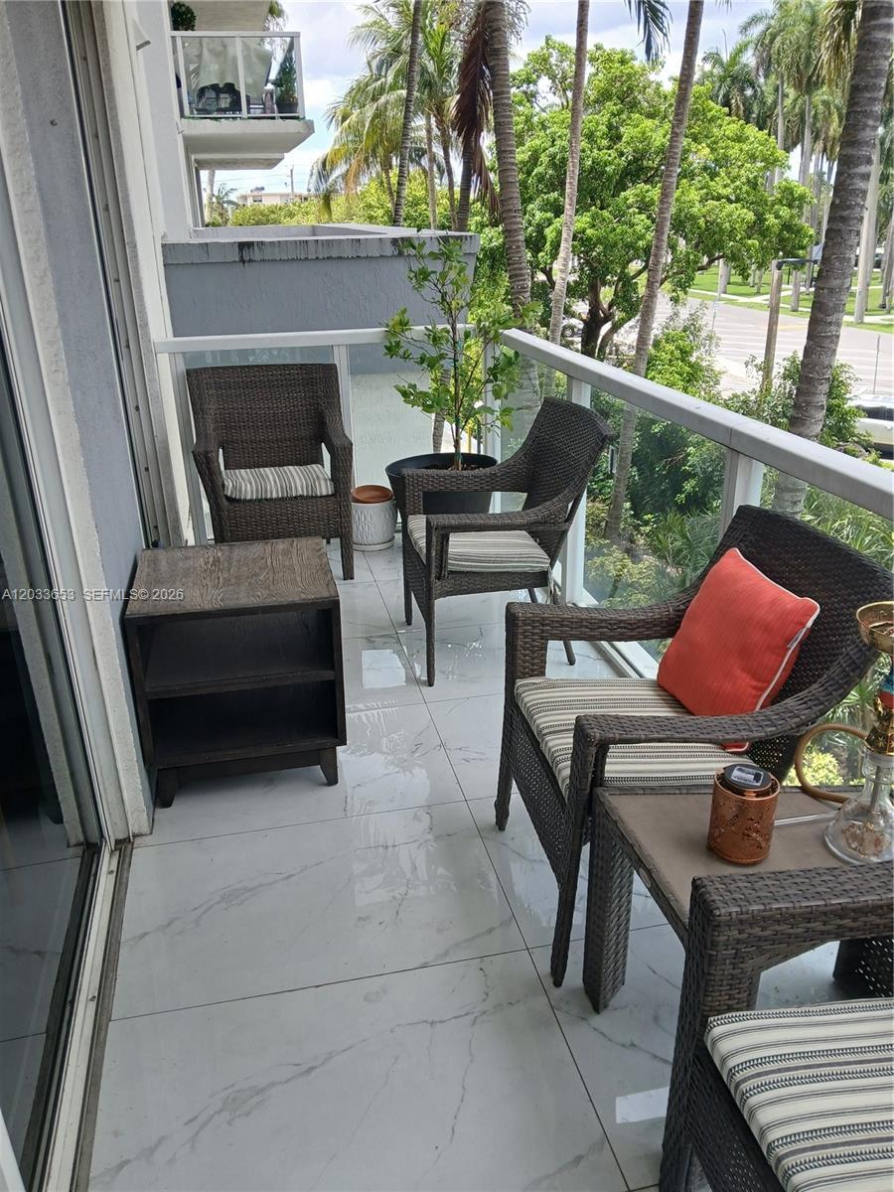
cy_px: 596
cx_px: 447
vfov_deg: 67.3
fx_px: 895
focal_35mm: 26
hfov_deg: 53.1
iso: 20
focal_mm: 3.98
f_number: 1.8
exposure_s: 1/122
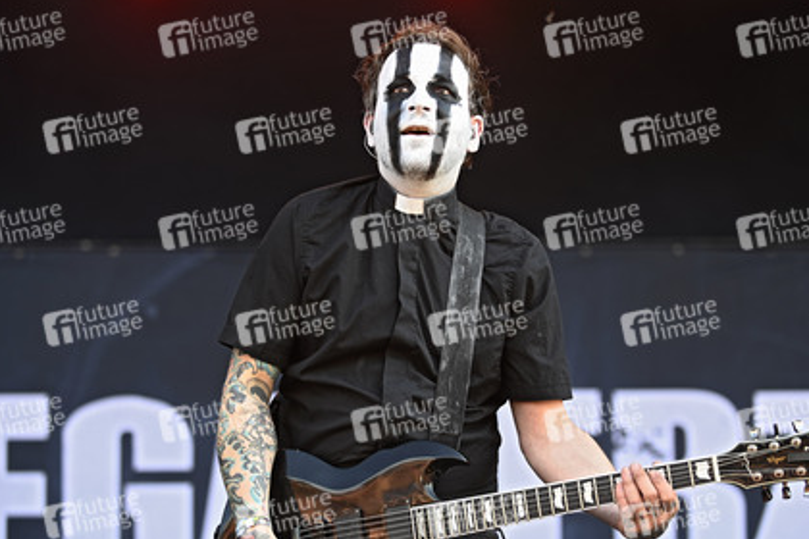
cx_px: 427
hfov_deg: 23.1
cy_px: 275
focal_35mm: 88
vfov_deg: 15.5
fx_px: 1977
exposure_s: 1/400
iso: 320
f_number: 2.8
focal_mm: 82
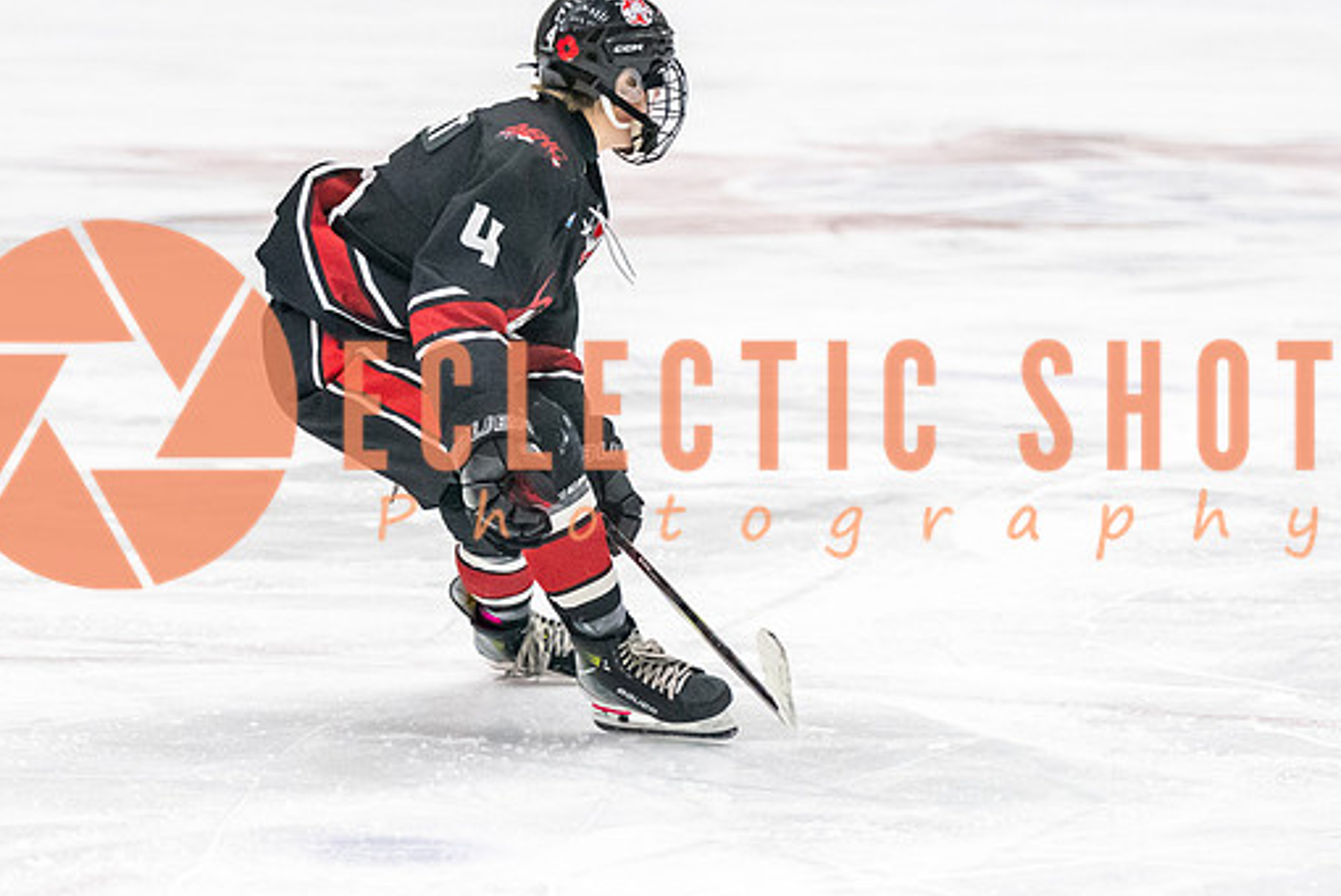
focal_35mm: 209
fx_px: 7792
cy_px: 365
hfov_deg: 9.8
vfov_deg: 6.6
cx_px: 760
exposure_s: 1/640
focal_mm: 100
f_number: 2.8
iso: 4000
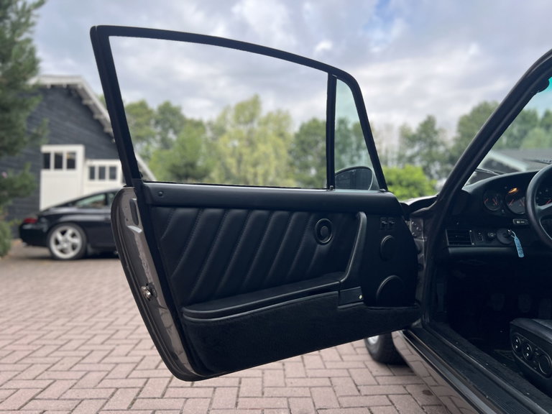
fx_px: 415
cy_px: 207
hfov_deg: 67.3
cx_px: 276
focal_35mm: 26
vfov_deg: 53.1
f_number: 1.5
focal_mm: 5.7
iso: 50
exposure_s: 1/1575
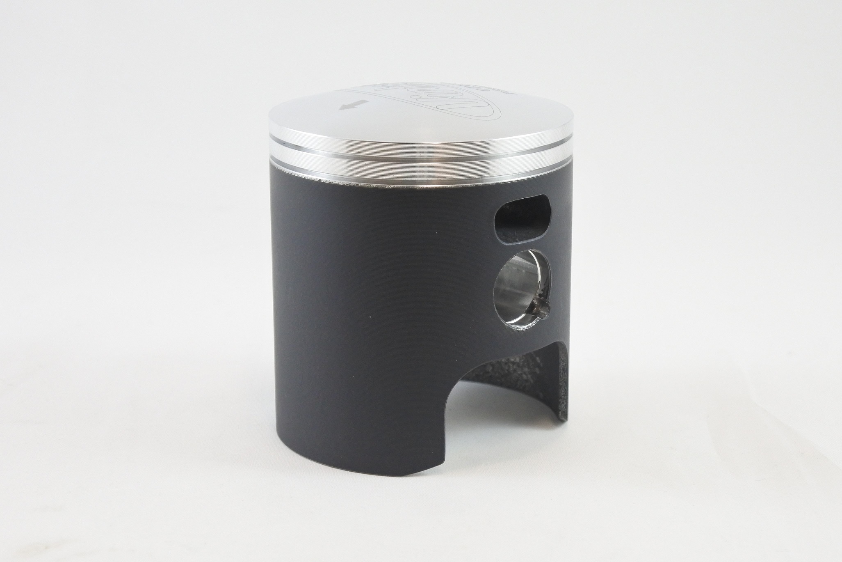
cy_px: 281
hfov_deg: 36.2
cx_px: 421
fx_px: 1286
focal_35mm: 55
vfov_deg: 24.6
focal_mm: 20.6
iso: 640
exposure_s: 1/125
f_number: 4.8
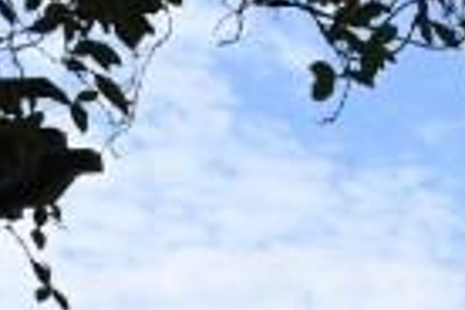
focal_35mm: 125
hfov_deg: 13.2
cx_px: 1045
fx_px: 1614
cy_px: 937
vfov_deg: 8.9
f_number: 8
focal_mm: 12
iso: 100
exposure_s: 1/200
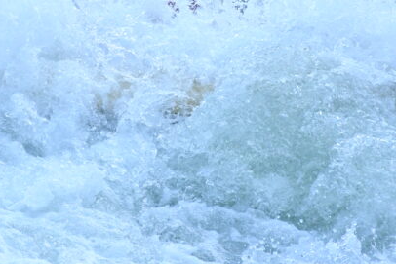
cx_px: 131
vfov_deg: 2.6
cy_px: -34
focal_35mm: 530
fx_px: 5832
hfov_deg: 3.9
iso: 2000
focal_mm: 140
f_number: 5.6
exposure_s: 1/1250
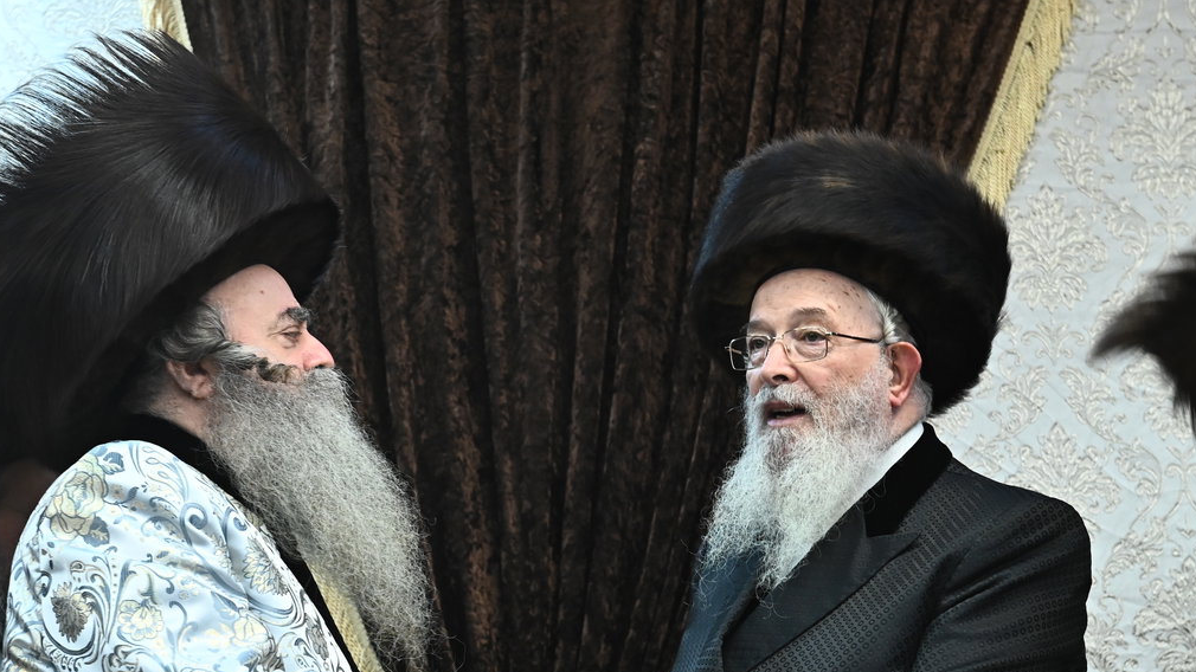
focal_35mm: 90
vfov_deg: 13.4
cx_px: 533
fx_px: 2854
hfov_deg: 23.7
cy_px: 513
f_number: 5.6
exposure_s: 1/160
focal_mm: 62
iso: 2000
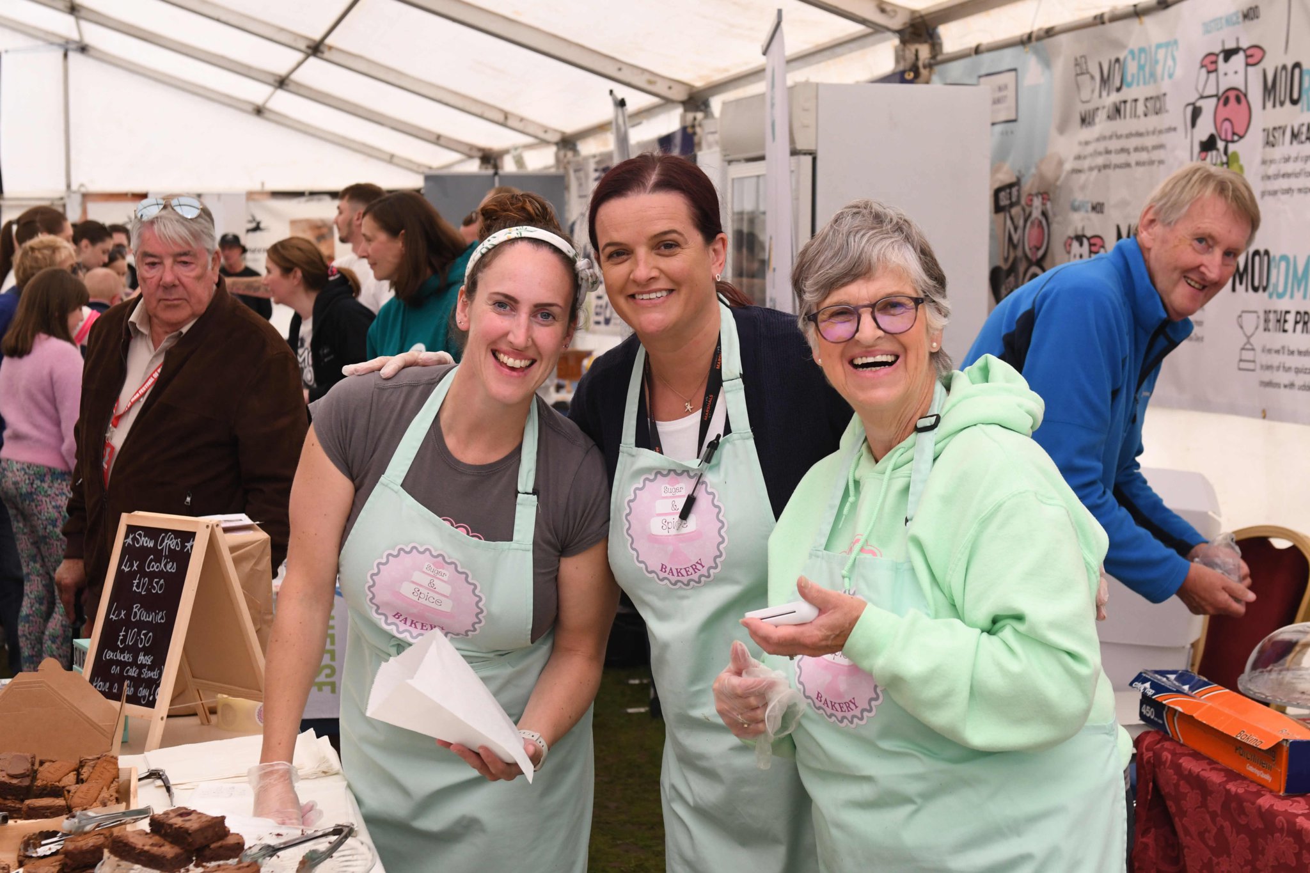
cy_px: 436
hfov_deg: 35.1
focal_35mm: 57
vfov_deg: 23.8
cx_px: 655
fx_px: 2074
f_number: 4
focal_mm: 38
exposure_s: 1/400
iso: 1000
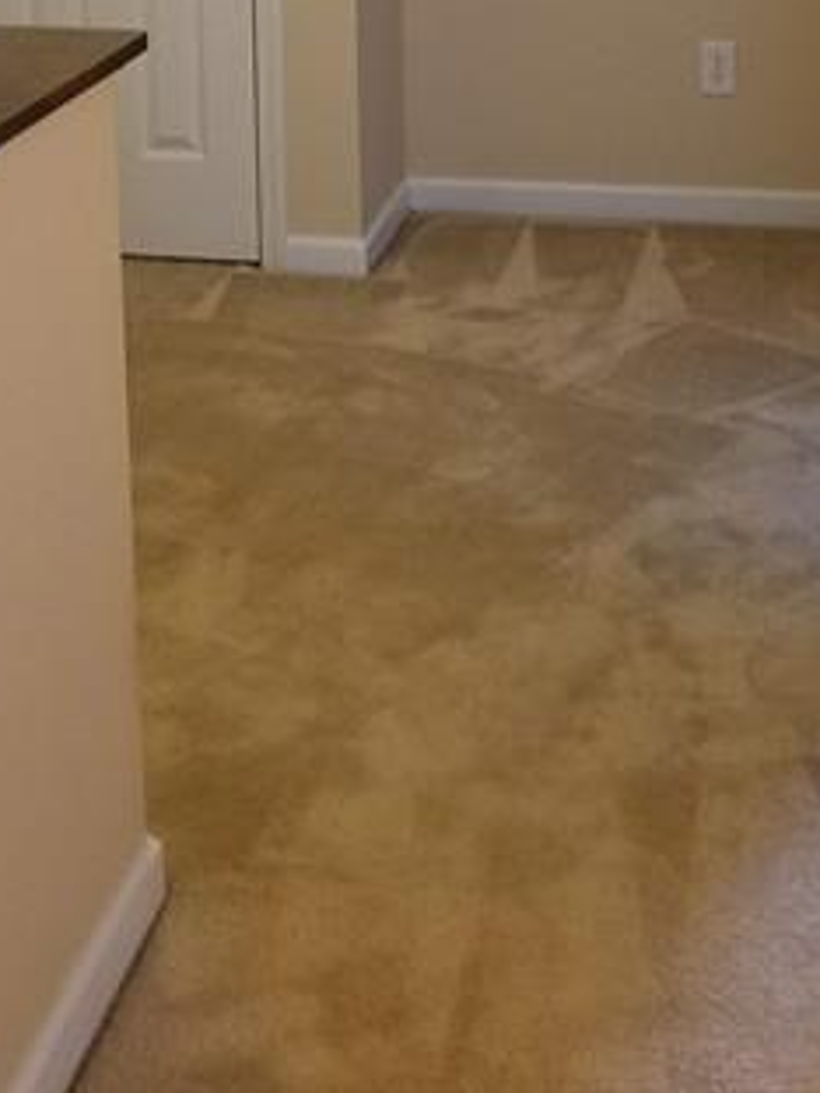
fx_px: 2021
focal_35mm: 64
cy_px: -70
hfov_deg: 22.9
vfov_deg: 27.9
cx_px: 399
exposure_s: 1/24
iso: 160
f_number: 1.7
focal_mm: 4.2
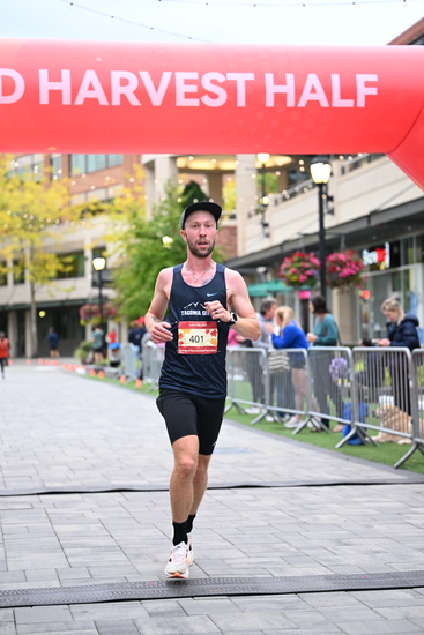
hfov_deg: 19.2
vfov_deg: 28.4
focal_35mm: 71
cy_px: 318
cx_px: 212
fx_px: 1253
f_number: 2.8
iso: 1600
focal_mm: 71
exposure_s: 1/800
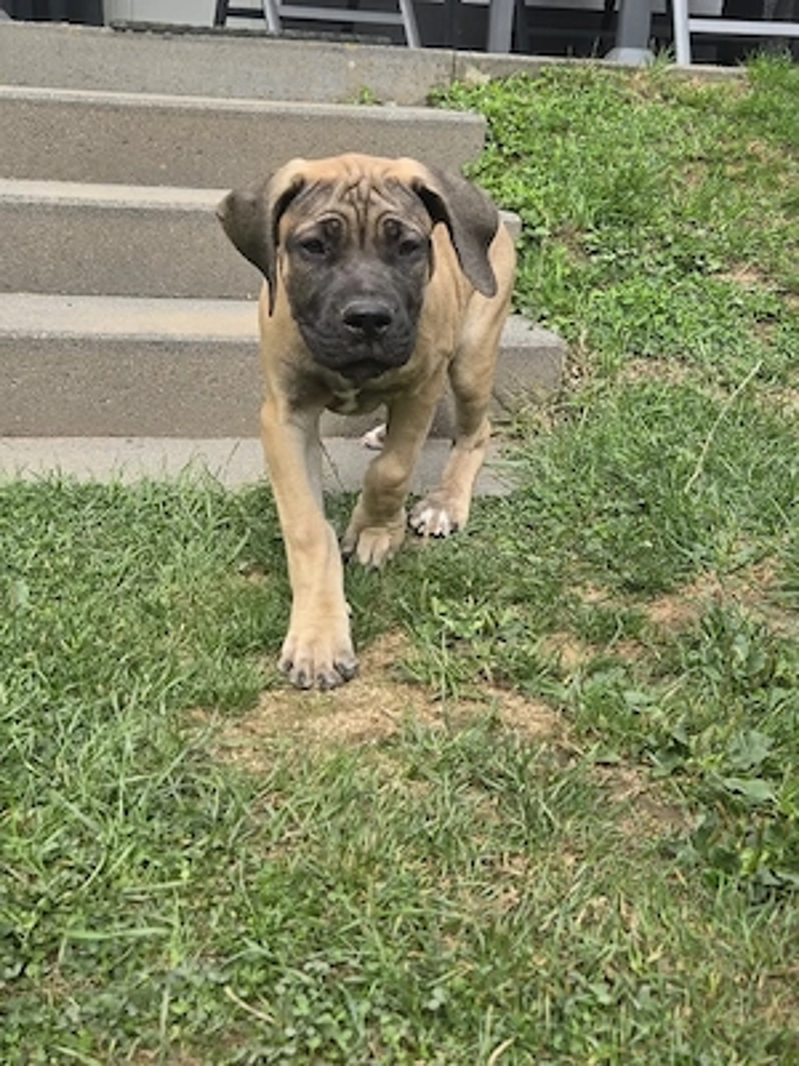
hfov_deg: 58.9
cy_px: 533
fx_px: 708
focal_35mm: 23
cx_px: 400
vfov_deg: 73.9
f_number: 1.8
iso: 80
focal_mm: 5.4
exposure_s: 1/2000
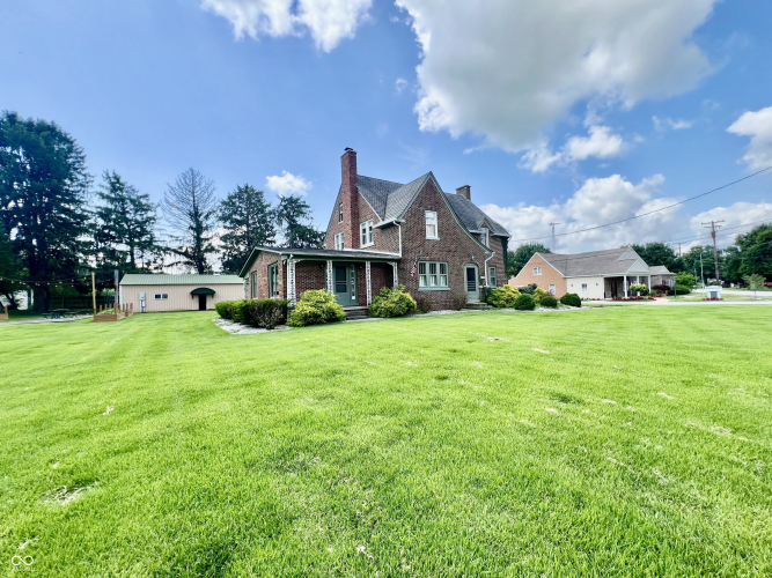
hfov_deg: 106.2
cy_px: 289
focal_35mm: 13
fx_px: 290
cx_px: 386
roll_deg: +1.9
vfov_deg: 89.9
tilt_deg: +1.7
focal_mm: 1.57
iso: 32
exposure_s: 1/573
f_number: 1.8
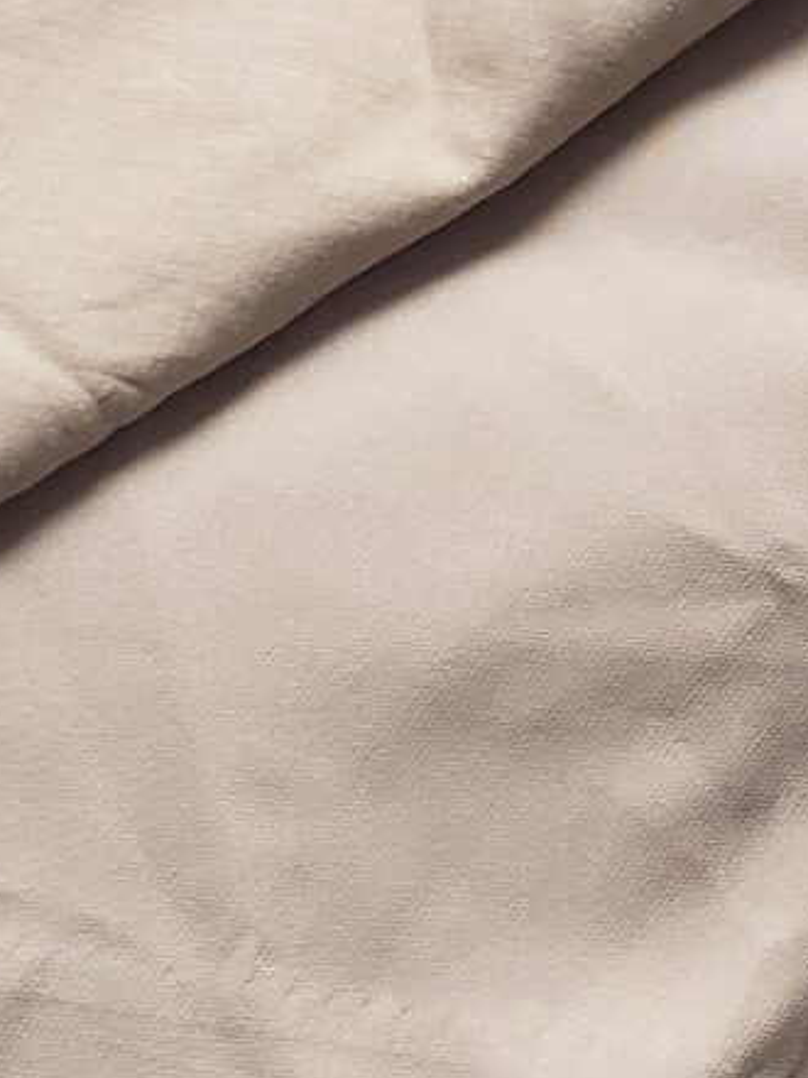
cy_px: 216
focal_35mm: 121
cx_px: 940
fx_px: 3766
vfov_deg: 16.2
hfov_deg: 12.0
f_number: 2.4
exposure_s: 1/50
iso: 250
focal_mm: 4.3
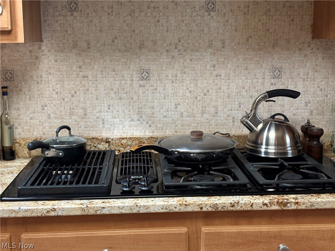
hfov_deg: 36.8
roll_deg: +0.0
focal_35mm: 52
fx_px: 503
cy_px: 126
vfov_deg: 28.0
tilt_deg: -9.9
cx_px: 168
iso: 125
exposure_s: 1/40
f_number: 1.6
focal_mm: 5.96
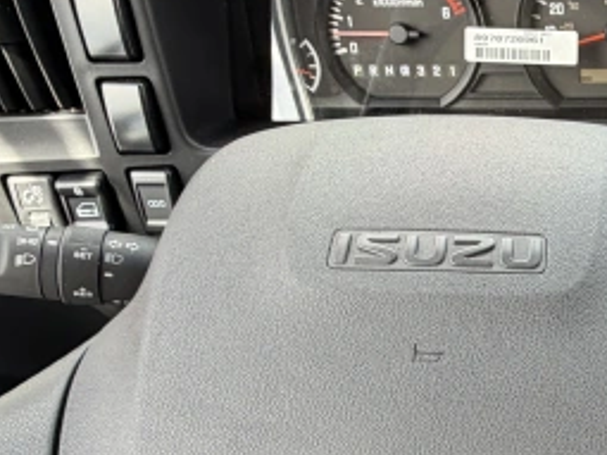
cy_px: 317
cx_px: 638
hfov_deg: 37.3
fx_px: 771
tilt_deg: -53.6
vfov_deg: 32.5
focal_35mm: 44
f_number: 2.2
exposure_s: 1/121
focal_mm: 2.22
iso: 80
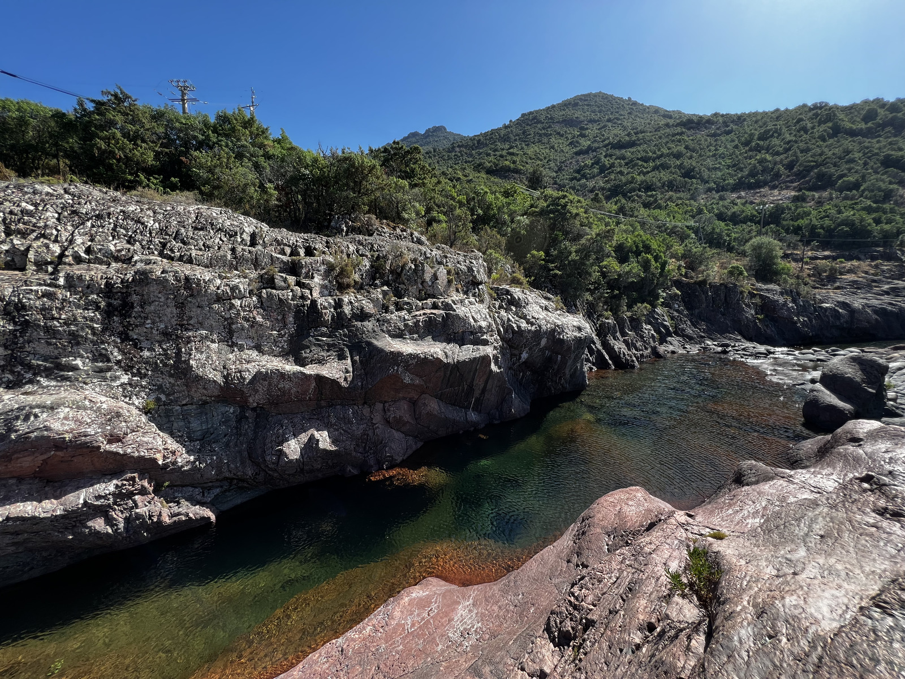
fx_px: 340
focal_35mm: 13
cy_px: 340
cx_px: 452
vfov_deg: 89.9
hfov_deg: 106.2
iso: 32
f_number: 1.8
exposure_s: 1/461
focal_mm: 1.57
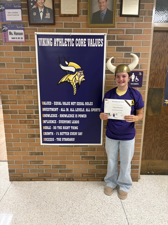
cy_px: 112
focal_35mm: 26
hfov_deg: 53.1
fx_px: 168
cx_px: 84
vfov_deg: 67.3
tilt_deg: -13.2
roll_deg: +0.0
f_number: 1.6
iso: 200
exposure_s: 1/60
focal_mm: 5.96
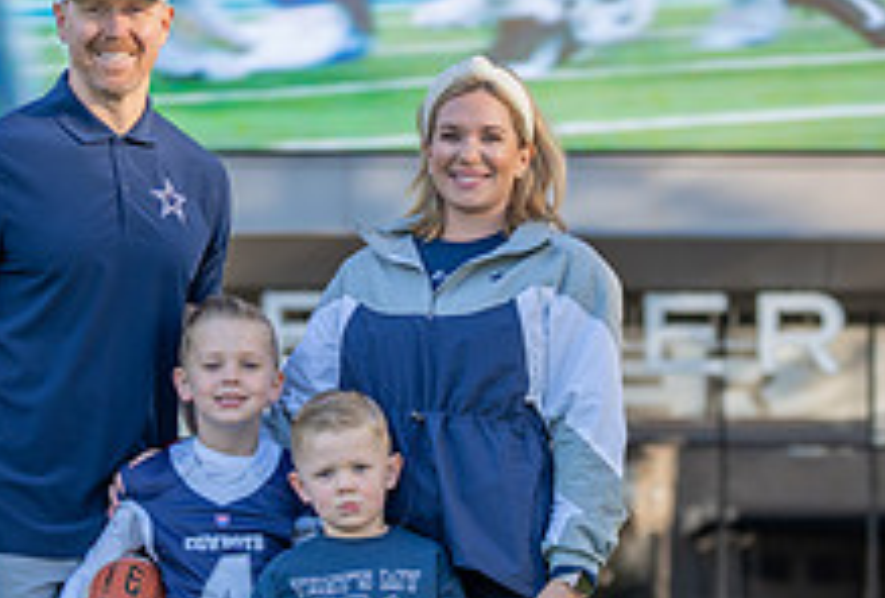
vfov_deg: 6.6
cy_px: 480
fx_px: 5209
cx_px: 373
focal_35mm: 211
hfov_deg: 9.7
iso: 100
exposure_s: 1/500
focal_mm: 70
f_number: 2.8
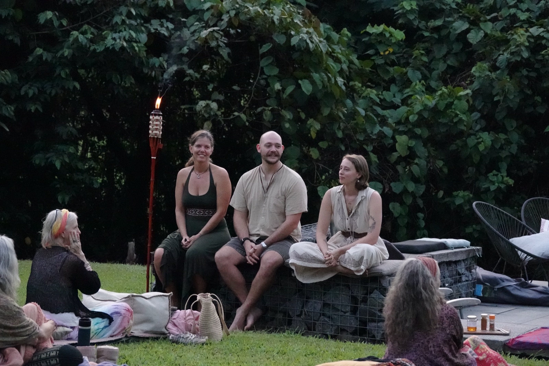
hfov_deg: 13.8
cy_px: 183
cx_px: 274
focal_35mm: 149
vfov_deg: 9.2
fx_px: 2272
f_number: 4
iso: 6400
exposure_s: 1/2000
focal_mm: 54.57
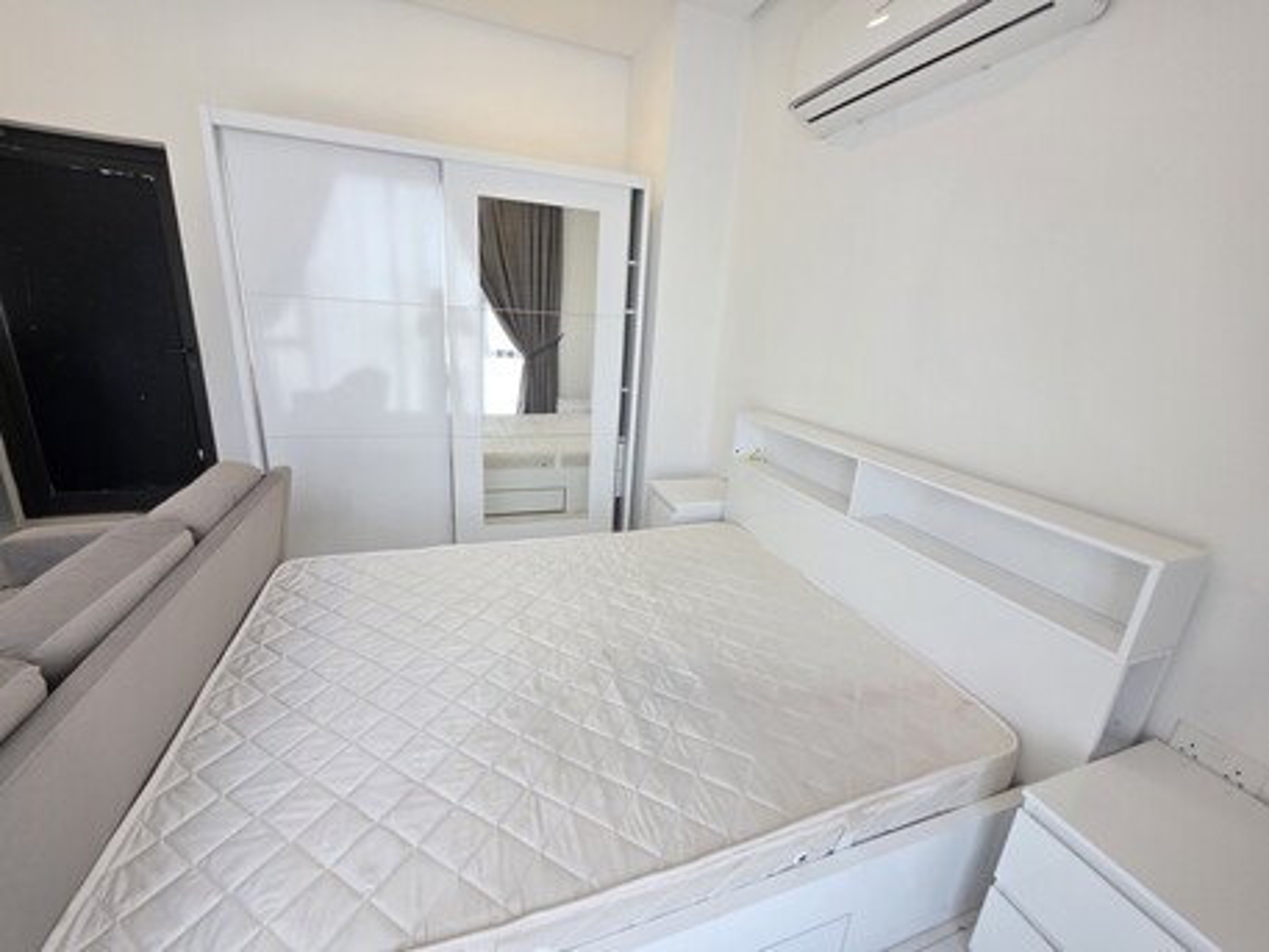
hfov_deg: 106.2
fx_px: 477
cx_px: 634
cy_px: 476
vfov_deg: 89.9
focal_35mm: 13
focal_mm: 2.2
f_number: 1.9
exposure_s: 1/100
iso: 100
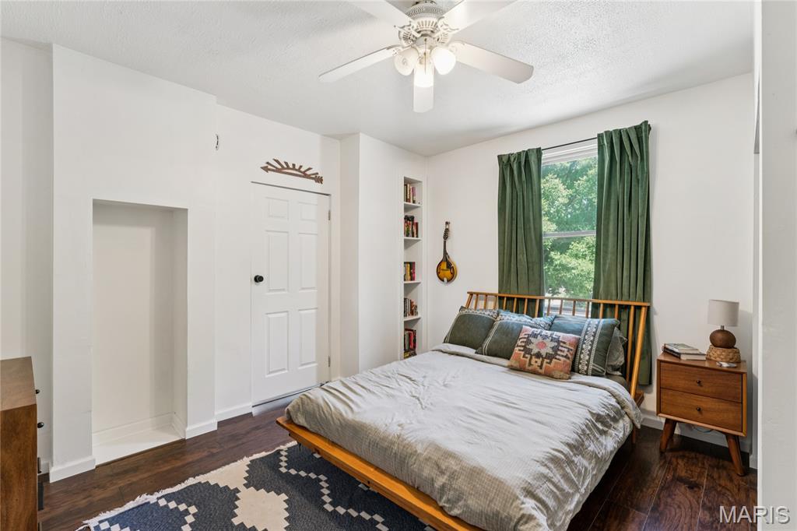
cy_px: 266
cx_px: 398
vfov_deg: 73.4
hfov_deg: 96.4
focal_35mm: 16
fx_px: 356
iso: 200
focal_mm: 16.1
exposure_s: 1/2
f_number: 13
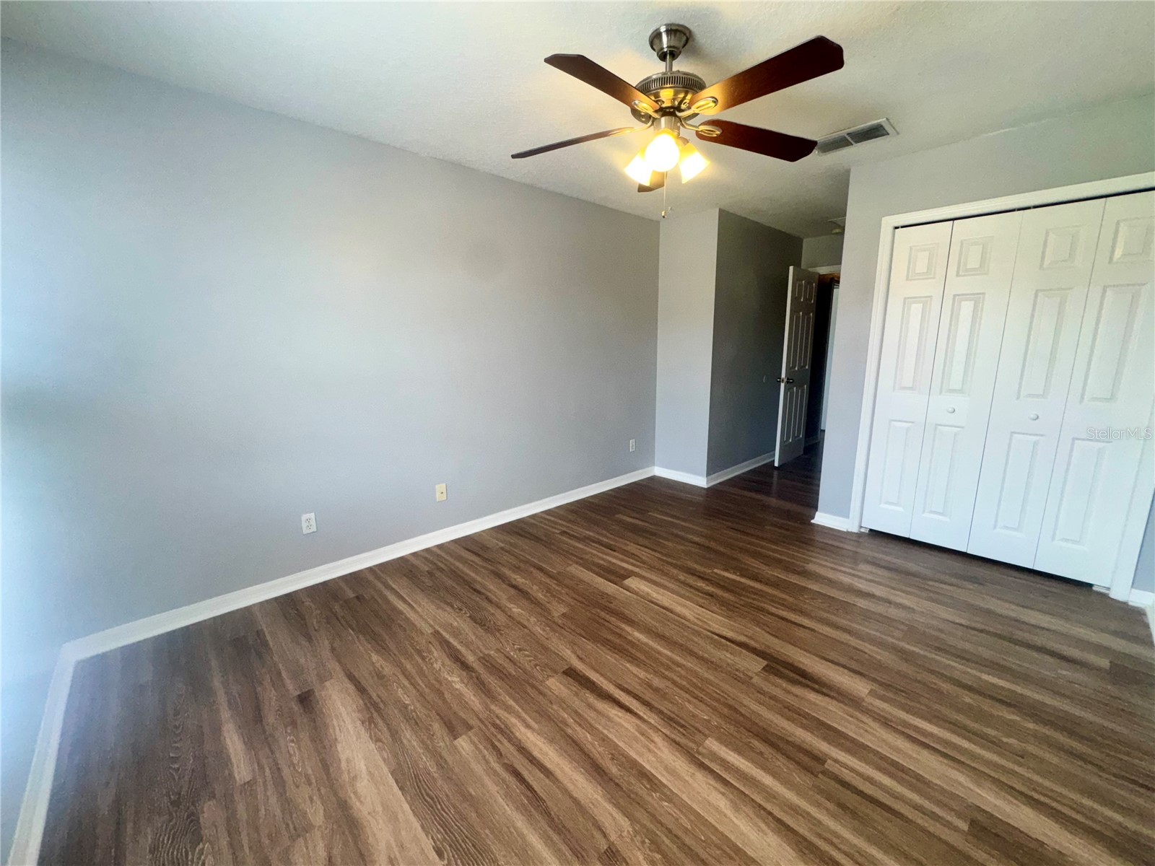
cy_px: 433
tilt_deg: -11.9
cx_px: 578
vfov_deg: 85.7
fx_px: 467
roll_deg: +0.2
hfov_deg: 102.1
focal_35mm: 14
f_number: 2.2
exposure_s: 1/120
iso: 80
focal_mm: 2.22
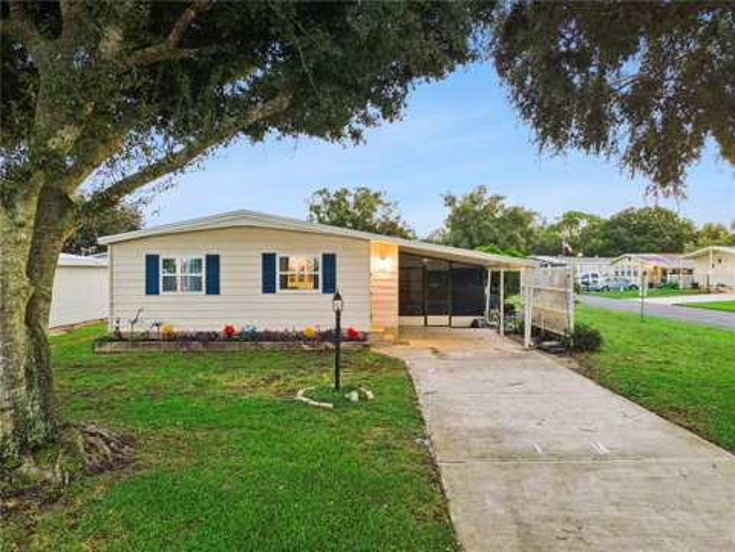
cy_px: 276
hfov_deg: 71.6
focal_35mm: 24
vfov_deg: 56.8
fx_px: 510
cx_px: 368
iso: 540
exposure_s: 1/8
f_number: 2.8
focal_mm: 4.5
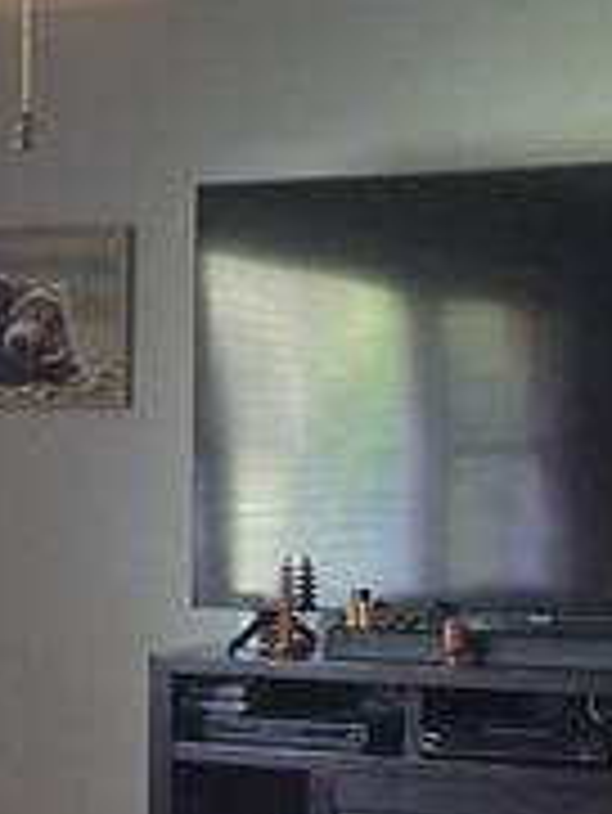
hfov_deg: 11.2
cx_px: -158
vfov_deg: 15.0
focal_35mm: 130
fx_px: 3061
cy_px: 742
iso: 250
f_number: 1.8
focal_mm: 5.4
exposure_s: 1/120
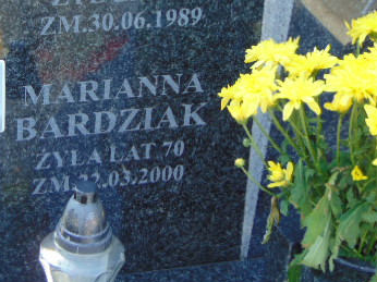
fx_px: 1208
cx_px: 96
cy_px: 52
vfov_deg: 13.3
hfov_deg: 17.6
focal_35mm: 111
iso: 80
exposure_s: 1/100
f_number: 3.6
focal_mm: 10.8
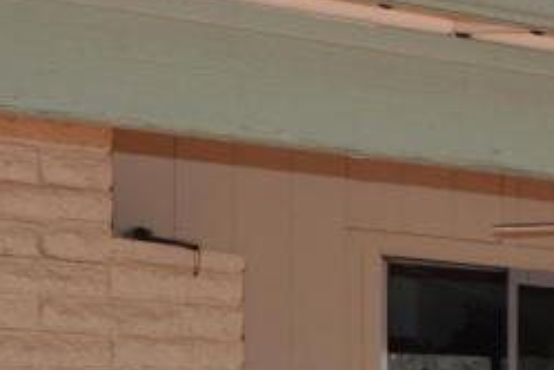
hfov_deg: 14.9
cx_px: 889
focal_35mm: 125
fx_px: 1923
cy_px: 736
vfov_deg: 10.2
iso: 100
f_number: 6.3
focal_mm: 18
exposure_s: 1/200
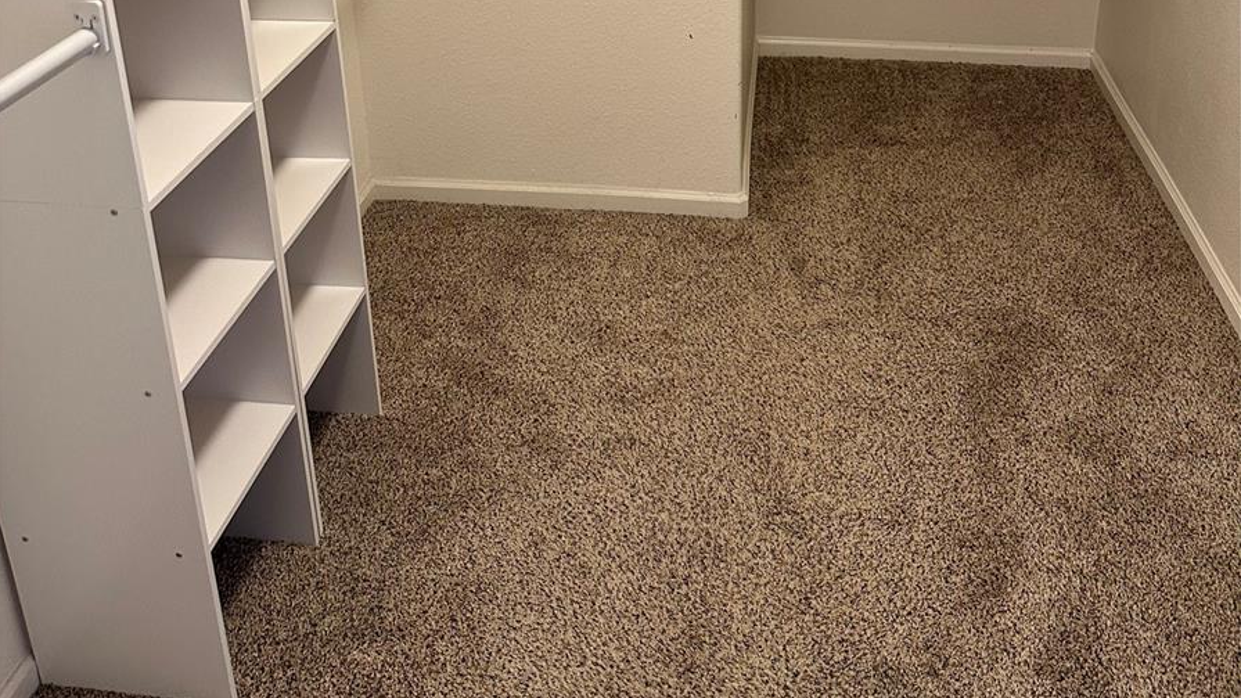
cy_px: -42
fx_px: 1152
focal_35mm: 35
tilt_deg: -14.5
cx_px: 619
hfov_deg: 56.6
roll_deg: +2.5
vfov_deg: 30.6
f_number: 1.78
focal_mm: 6.86
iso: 250
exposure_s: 1/60
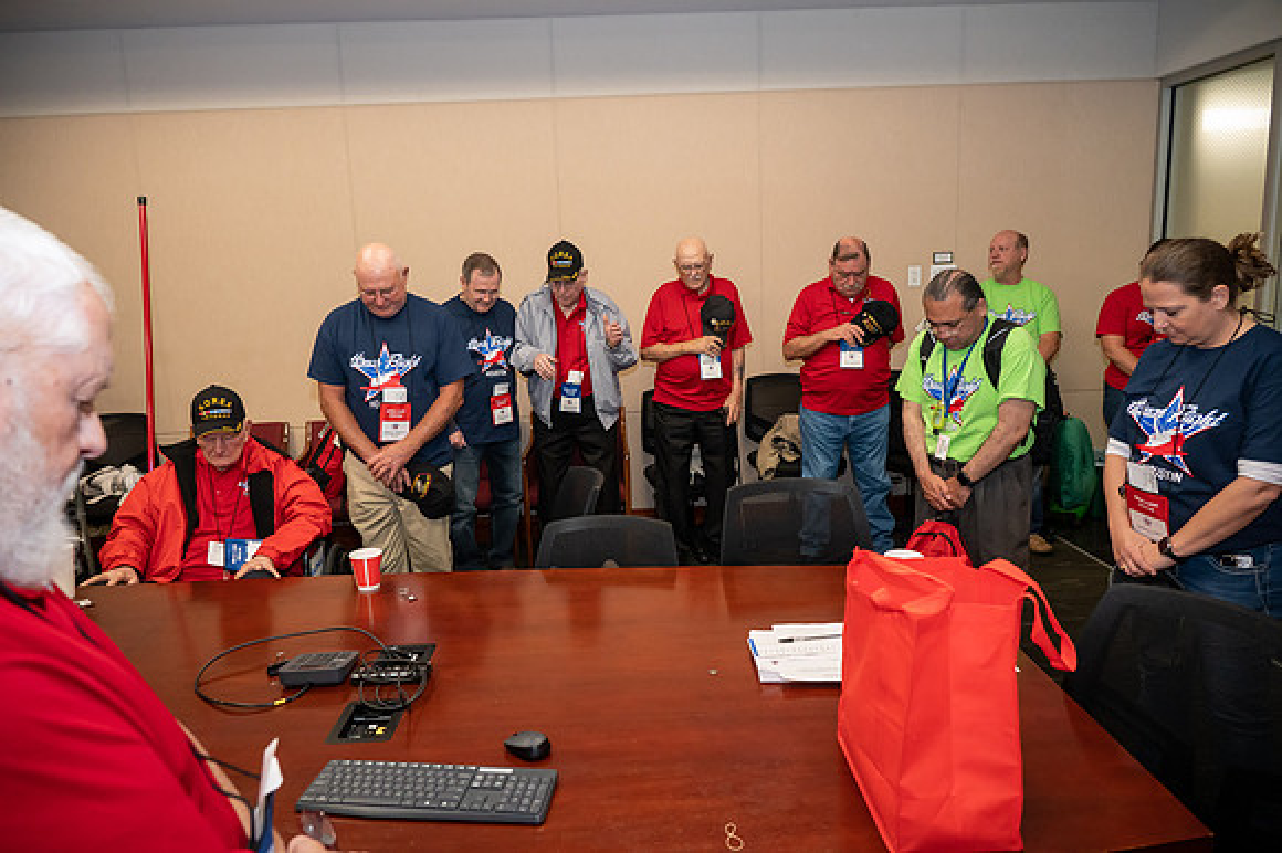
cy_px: 426
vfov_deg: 53.1
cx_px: 641
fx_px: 854
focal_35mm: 24
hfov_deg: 73.8
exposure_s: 1/160
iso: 6400
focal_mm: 24
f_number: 5
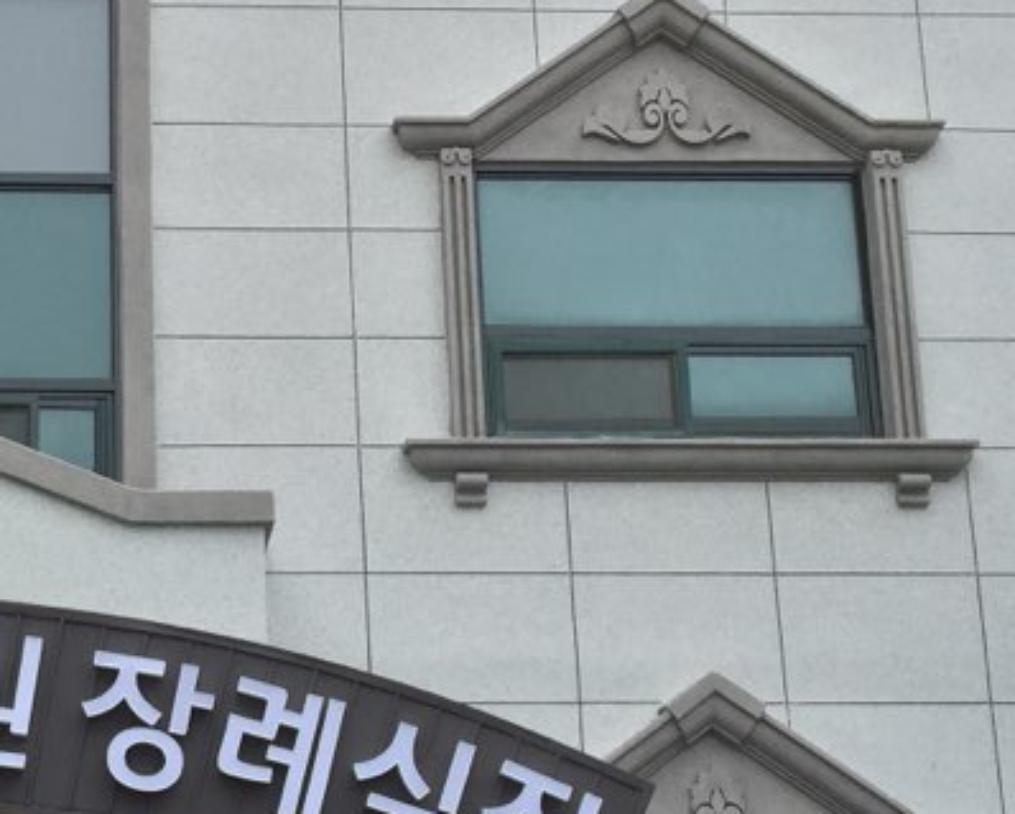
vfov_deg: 16.9
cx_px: 204
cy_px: 288
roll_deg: +0.9
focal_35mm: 91
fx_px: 2736
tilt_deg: +17.1
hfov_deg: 20.8
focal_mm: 4.15
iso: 32
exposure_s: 1/824
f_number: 2.2
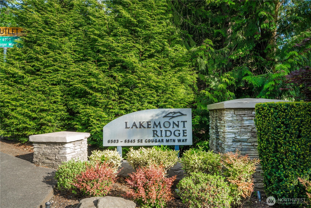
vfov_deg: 53.1
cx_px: 156
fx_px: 207
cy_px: 104
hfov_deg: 73.7
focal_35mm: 24
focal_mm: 24
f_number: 7.1
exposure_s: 1/50
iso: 100
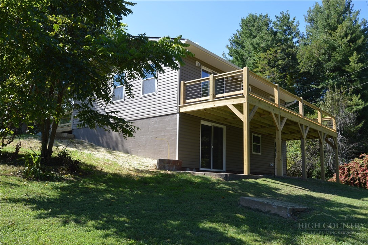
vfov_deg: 43.5
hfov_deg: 62.0
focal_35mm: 30
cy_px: 122
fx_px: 306
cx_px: 184
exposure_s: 1/160
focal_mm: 20
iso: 100
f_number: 6.3
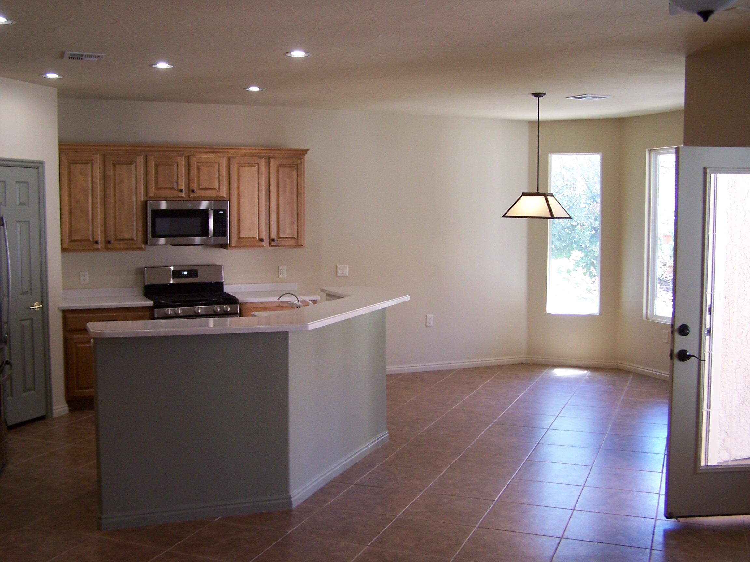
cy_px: 281
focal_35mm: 38
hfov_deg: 49.0
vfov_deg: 37.7
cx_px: 375
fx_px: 823
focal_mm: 6.3
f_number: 2.8
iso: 140
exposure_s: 1/30
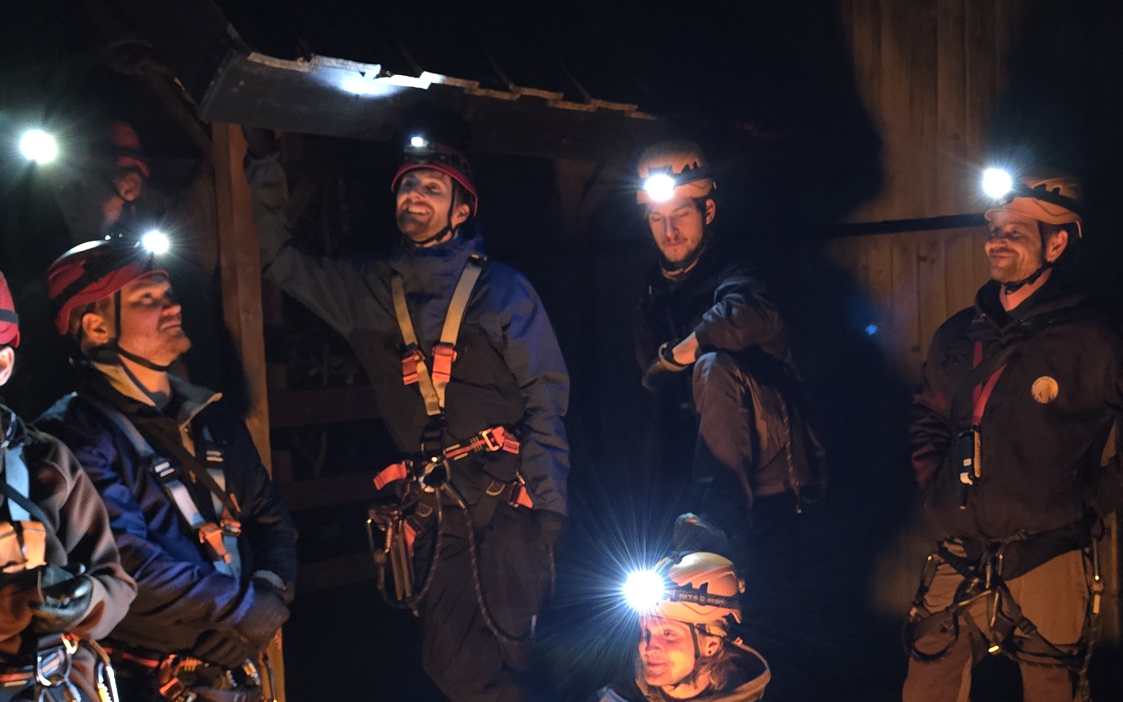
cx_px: 743
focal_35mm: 49
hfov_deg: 40.6
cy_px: 502
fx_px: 1500
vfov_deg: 26.1
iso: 3200
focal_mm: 6.3
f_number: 1.7
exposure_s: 1/15
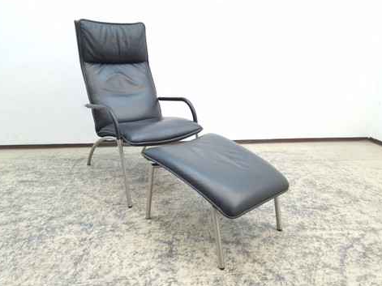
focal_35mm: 25
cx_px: 184
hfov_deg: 69.4
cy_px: 146
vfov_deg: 54.9
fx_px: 276
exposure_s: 1/20
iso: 50
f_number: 1.8
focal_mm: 6.4
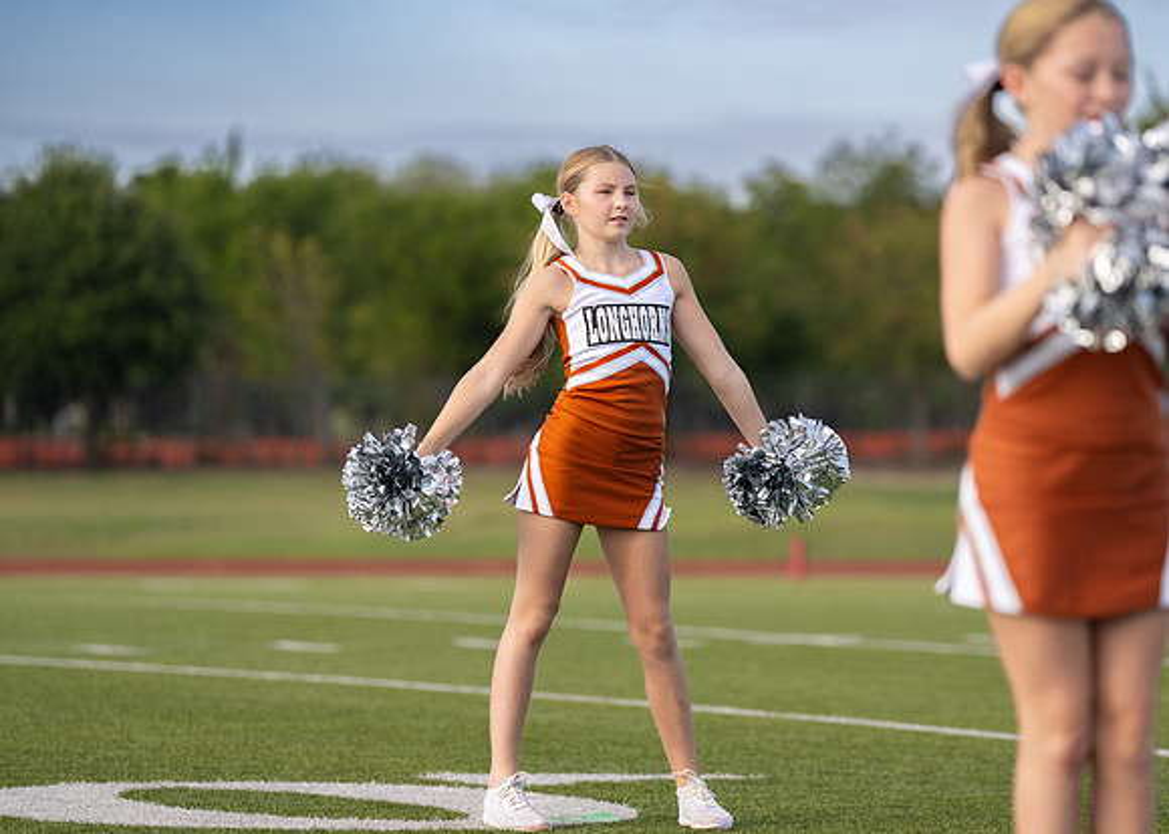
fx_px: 5446
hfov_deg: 12.2
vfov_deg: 8.8
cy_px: 398
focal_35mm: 164
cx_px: 669
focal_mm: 141
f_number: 2.8
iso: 400
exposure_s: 1/3200
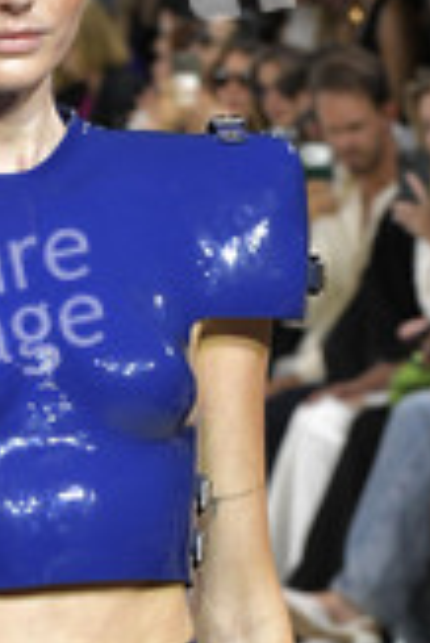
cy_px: 521
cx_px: 16
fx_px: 4505
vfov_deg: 8.1
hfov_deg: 5.5
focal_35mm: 252
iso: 2500
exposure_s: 1/320
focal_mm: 86
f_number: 6.3
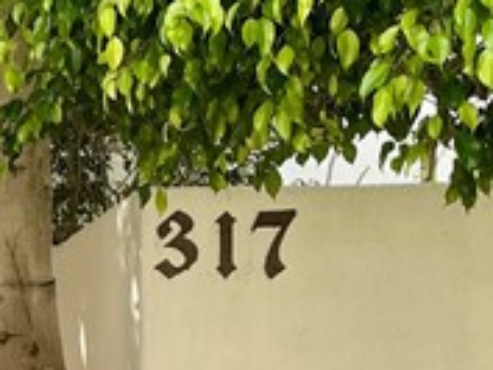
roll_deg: +0.6
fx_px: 2138
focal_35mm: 150
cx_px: -326
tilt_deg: -3.6
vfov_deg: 9.5
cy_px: 618
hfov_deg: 12.3
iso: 32
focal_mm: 4.2
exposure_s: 1/238
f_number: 1.6
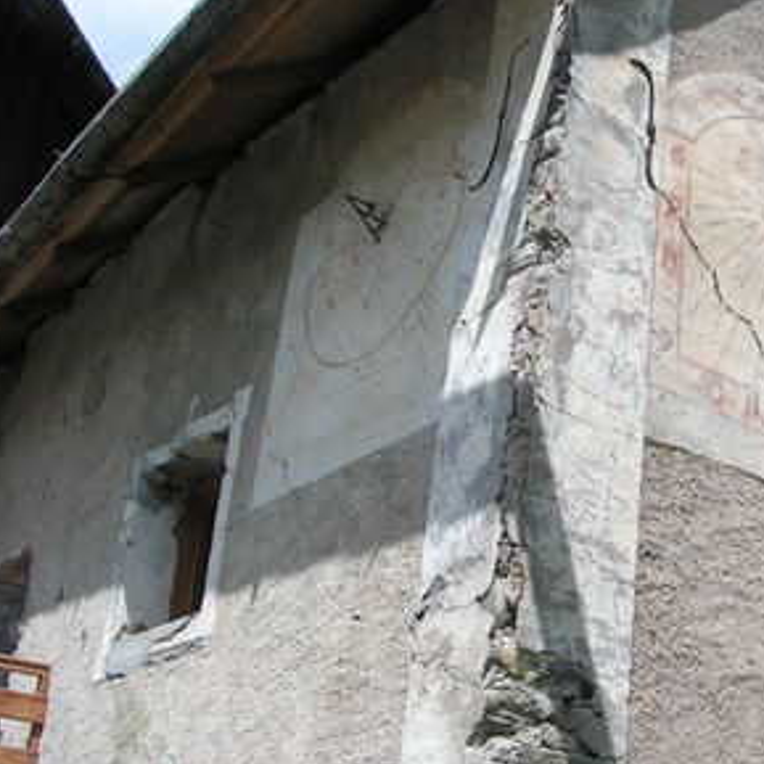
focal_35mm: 57
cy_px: 394
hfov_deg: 29.7
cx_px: 542
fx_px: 1423
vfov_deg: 30.0
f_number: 5.6
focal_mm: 5.8
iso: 50
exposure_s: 1/400
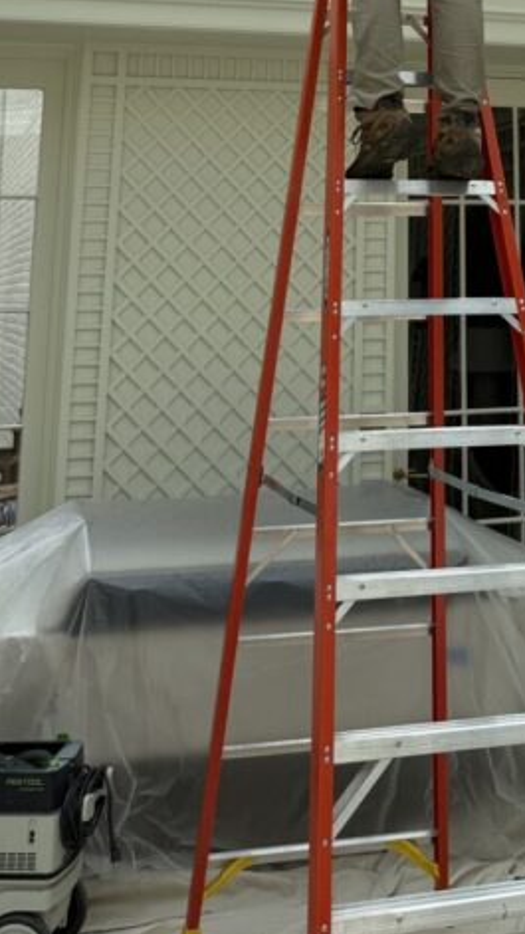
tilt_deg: +15.8
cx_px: 483
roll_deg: +0.0
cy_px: -59
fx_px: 1485
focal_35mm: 60
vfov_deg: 31.5
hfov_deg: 19.6
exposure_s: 1/4975
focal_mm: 6.76
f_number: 1.78
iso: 100
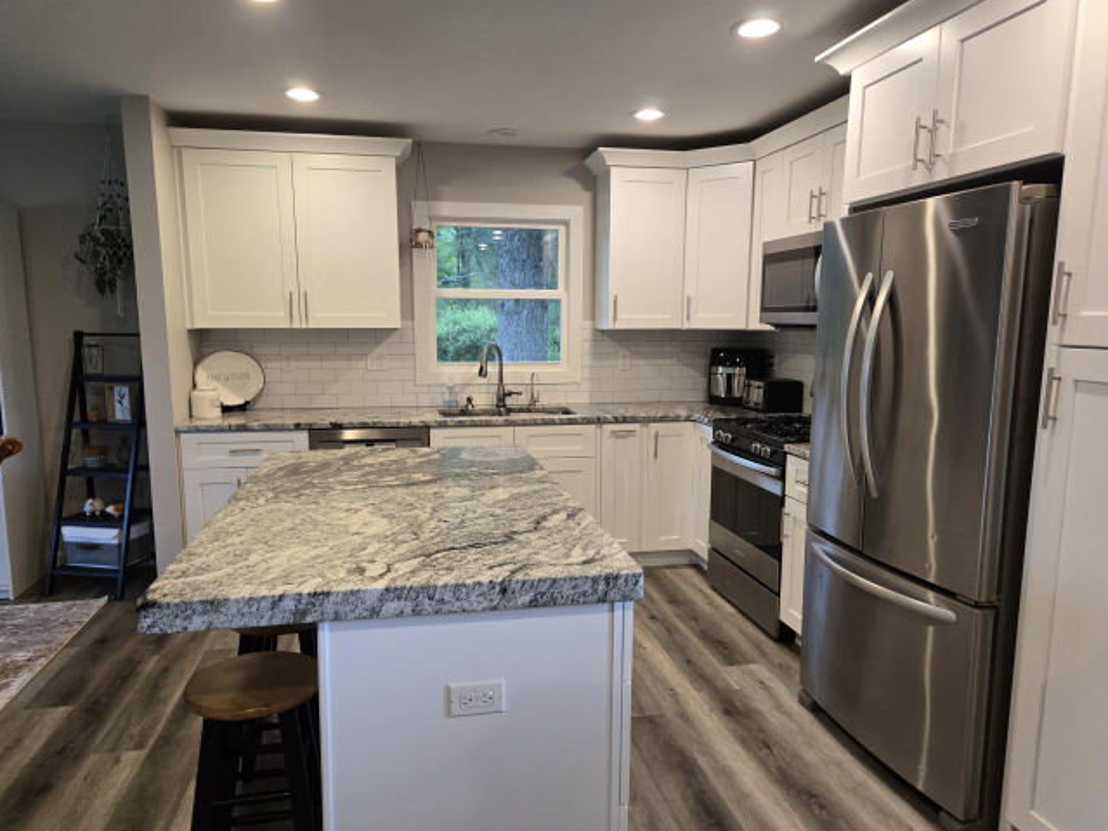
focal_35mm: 24
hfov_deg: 71.6
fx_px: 768
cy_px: 429
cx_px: 544
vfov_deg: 56.8
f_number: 1.8
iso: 250
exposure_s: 1/120
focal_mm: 5.4
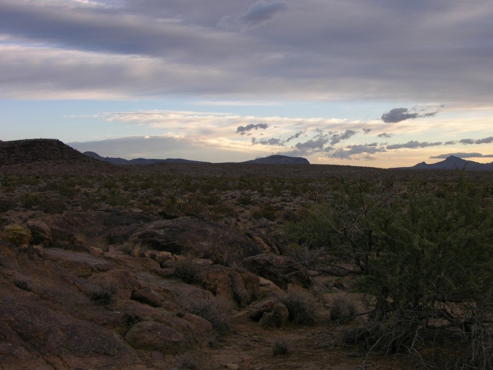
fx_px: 627
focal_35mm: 44
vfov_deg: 32.8
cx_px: 307
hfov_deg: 42.6
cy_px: 162
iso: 50
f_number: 4
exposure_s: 1/99.7
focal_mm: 8.9
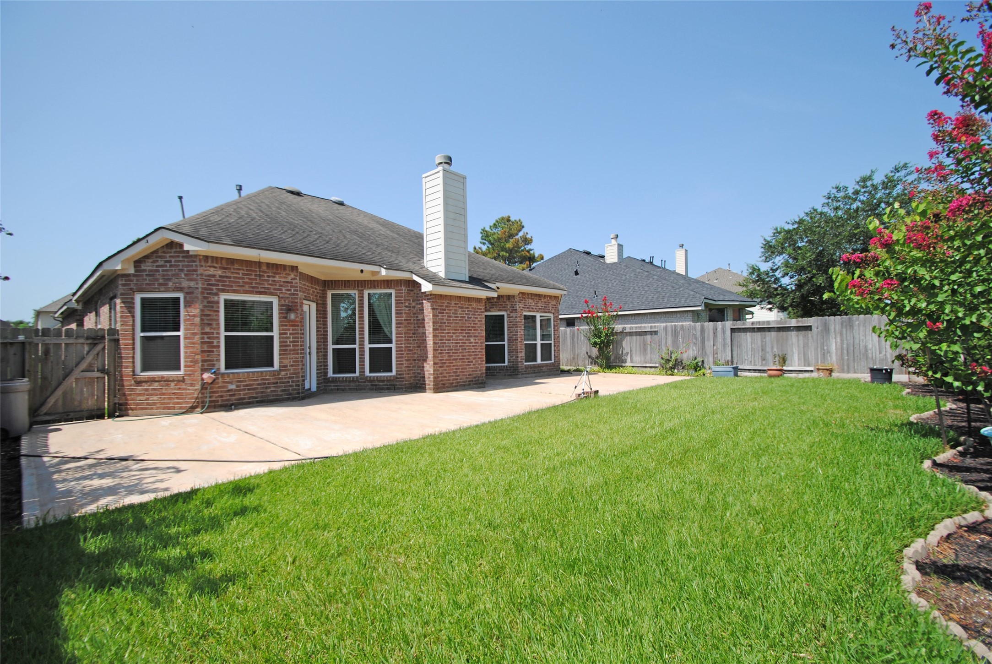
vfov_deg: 77.5
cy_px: 332
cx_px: 496
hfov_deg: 100.3
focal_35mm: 15
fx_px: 414
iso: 100
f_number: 4.5
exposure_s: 1/800
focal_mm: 10
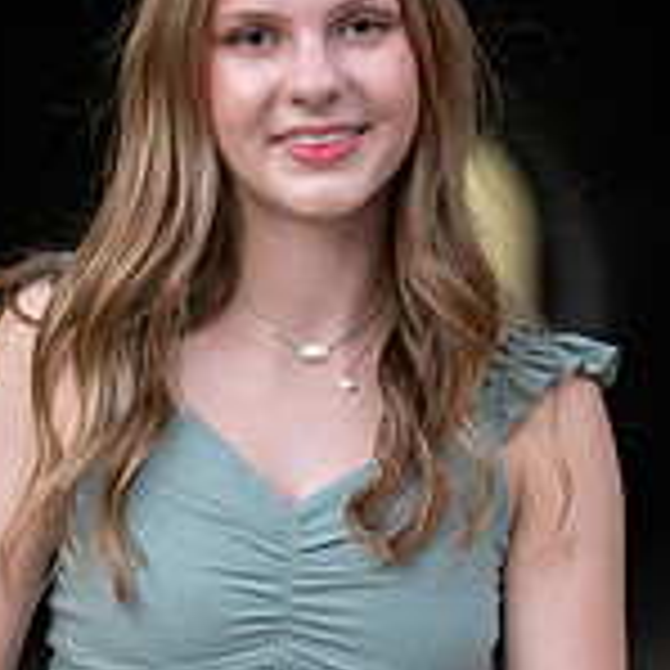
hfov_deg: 8.3
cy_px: 574
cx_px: 323
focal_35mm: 210
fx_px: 4599
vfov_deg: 8.3
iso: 640
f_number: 1.2
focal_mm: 50
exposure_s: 1/400
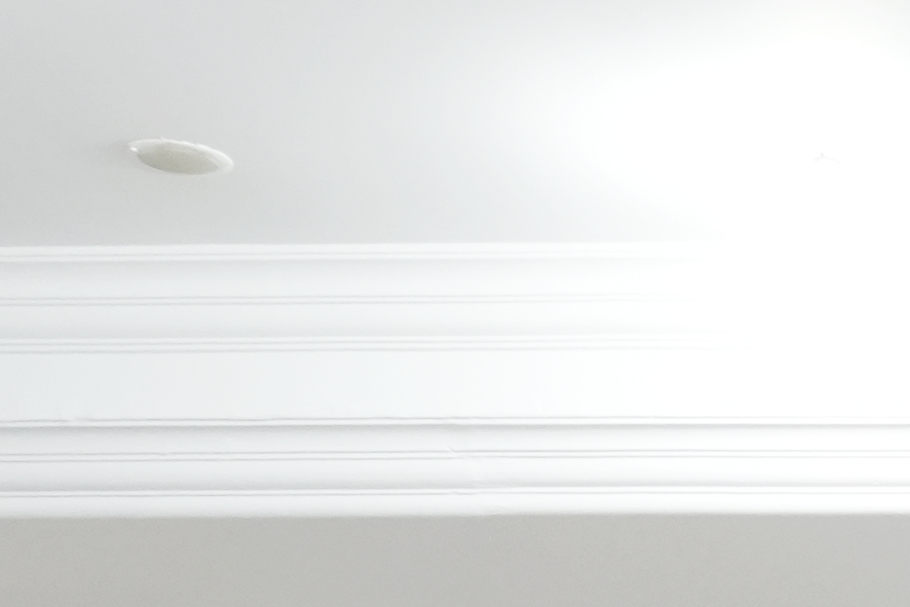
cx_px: 2081
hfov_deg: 10.1
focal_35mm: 180
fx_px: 4550
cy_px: 1857
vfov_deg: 6.8
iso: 4000
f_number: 5
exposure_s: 1/100
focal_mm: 28
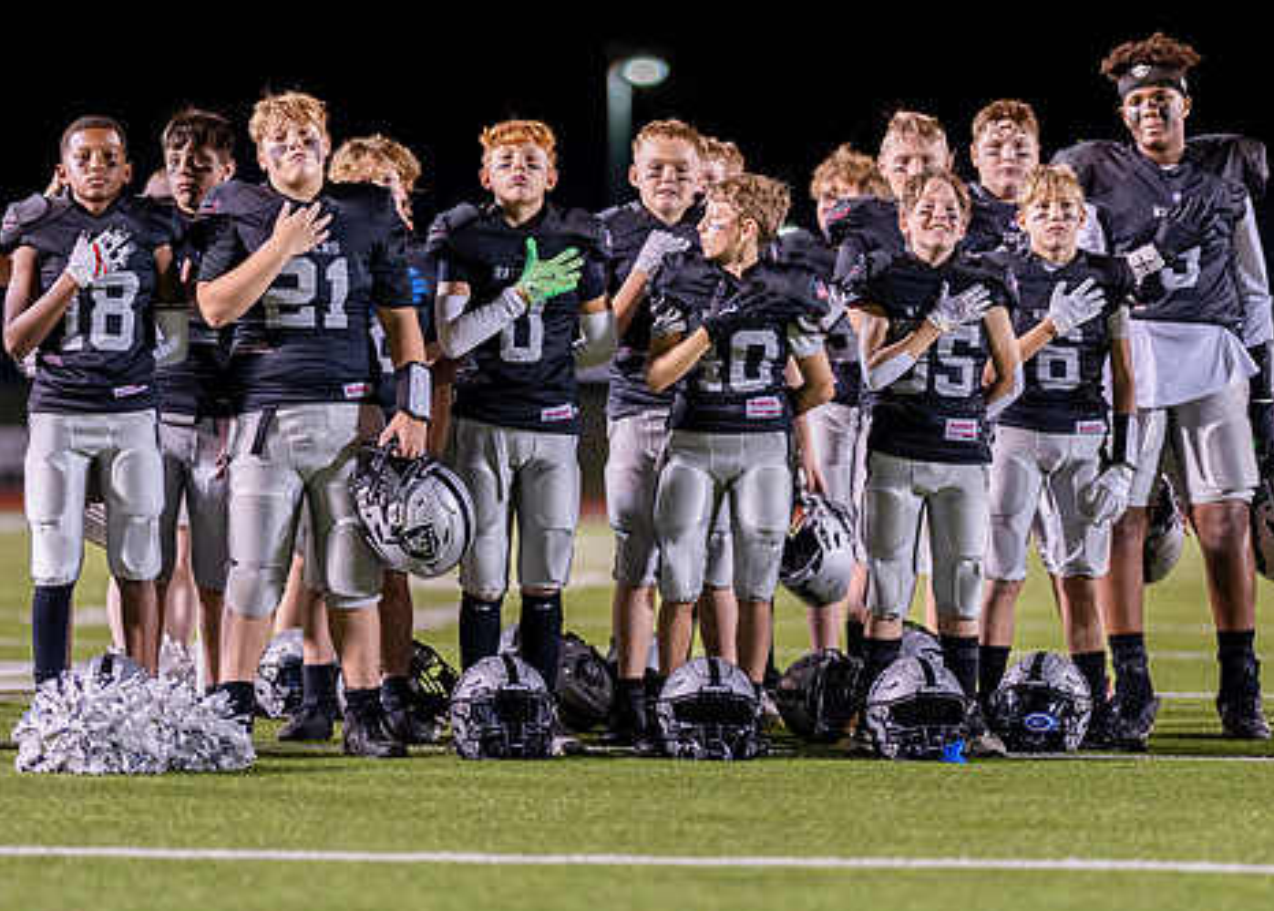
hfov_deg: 10.2
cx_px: 738
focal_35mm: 197
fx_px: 7129
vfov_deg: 7.3
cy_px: 421
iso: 640
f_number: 1.8
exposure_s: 1/320
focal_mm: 135
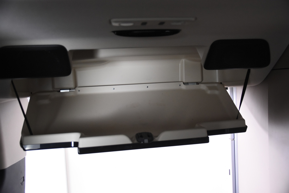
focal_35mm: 36
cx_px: 144
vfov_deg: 36.9
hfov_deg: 53.1
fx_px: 289
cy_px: 96
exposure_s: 1/40
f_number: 3
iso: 2000
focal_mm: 24
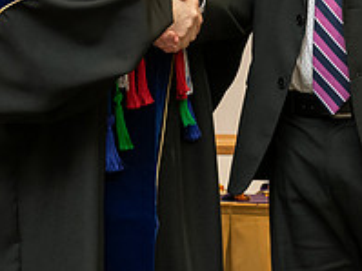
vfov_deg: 7.9
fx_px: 1933
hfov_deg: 10.7
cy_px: -59
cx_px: 289
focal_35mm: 185
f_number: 5.6
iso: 2000
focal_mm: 66
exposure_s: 1/200
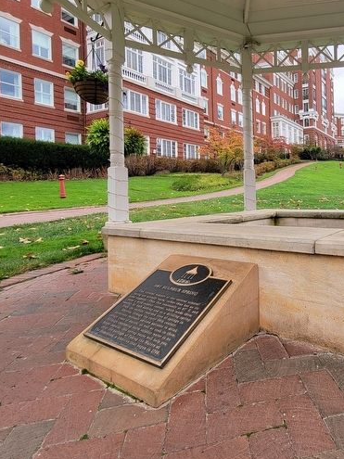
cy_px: 189
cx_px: 276
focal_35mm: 21
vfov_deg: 78.3
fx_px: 278
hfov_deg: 58.5
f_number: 2.2
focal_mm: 2.2
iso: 50
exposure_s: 1/172
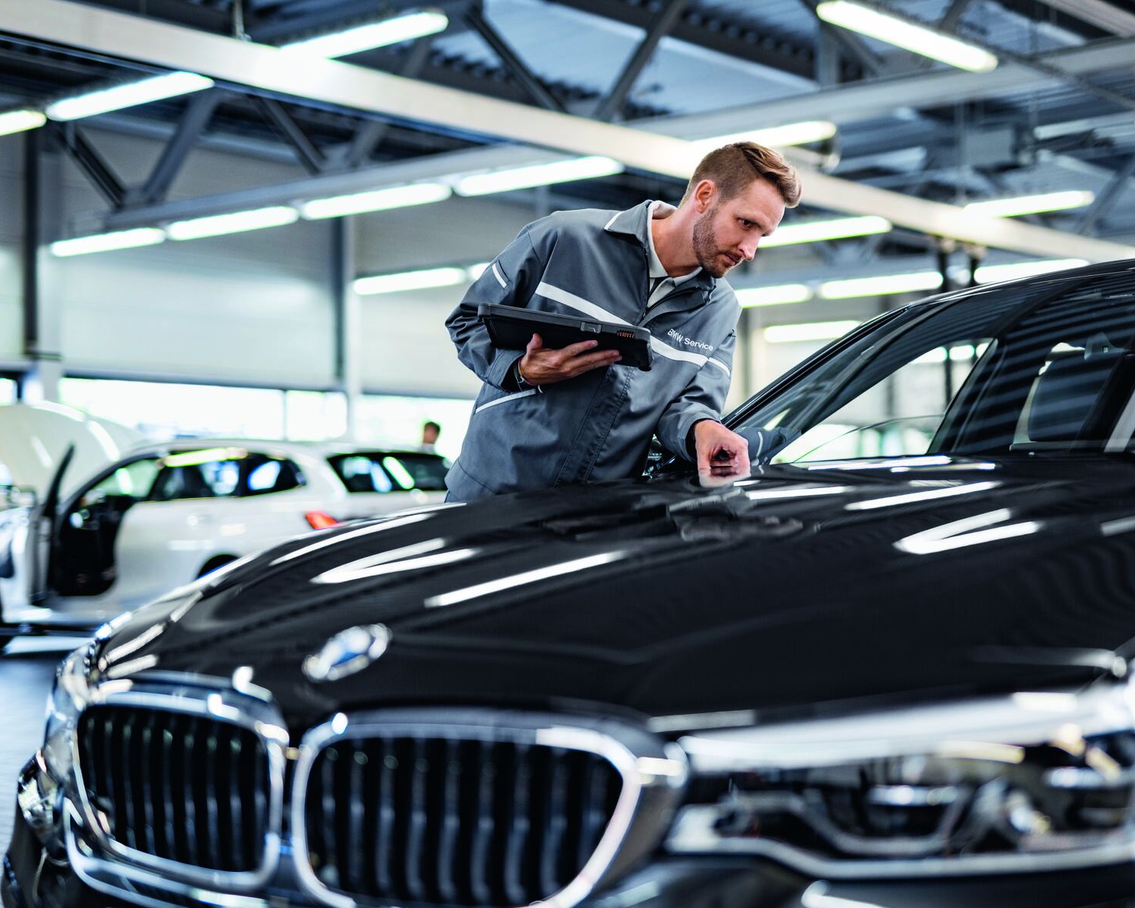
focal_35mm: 57
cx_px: 636
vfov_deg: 26.7
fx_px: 1914
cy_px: 457
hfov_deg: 33.0
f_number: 1.6
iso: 400
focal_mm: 50
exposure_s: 1/250
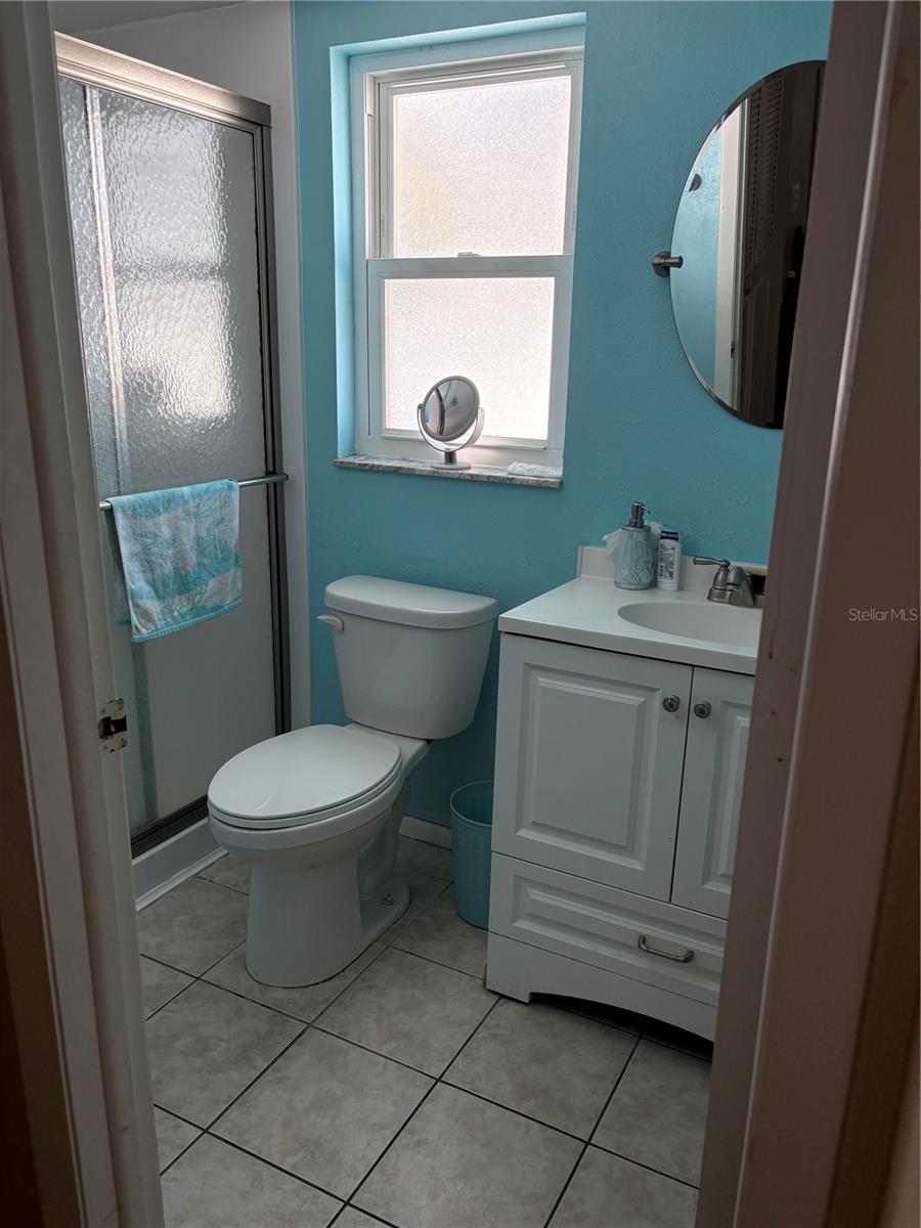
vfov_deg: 67.3
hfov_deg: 53.1
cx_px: 460
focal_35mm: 26
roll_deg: -1.6
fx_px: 922
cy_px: 614
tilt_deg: -15.7
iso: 125
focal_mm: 5.96
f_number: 1.6
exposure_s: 1/152
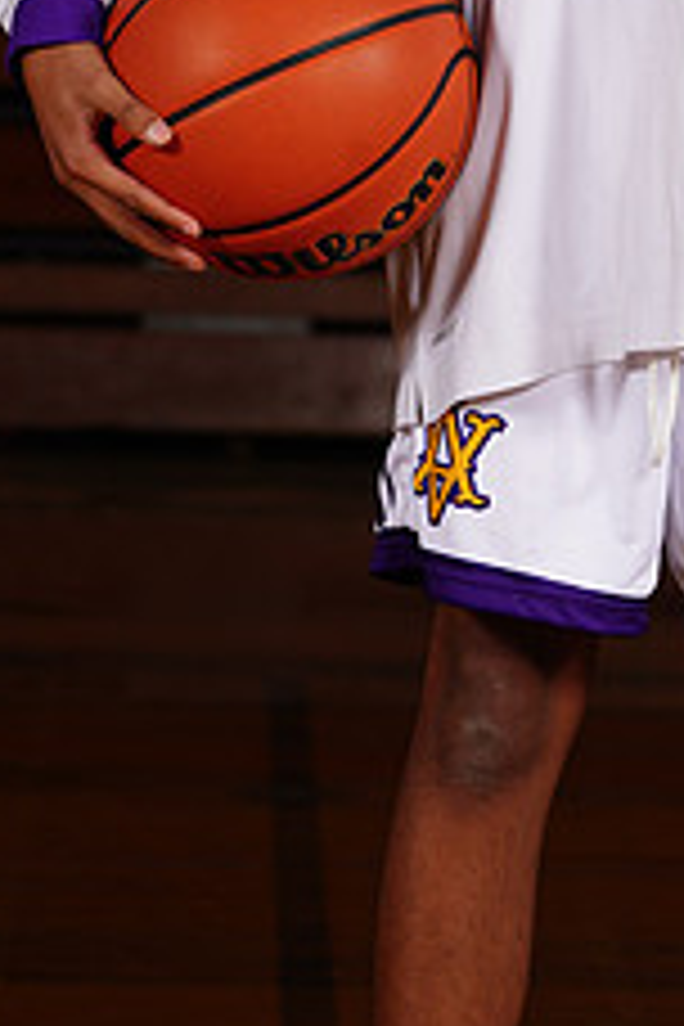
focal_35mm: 423
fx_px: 12055
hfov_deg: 3.2
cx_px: 736
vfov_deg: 4.9
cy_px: -238
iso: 200
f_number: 9
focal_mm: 166
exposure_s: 1/200
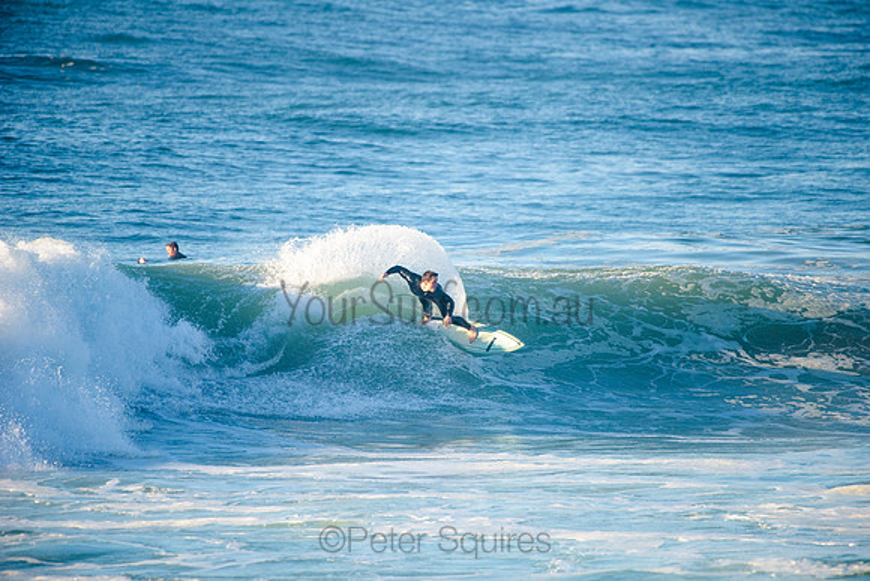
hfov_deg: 4.1
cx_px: 435
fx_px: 12088
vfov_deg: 2.8
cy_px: 290
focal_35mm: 500
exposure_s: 1/1600
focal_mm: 500
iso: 320
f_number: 5.6
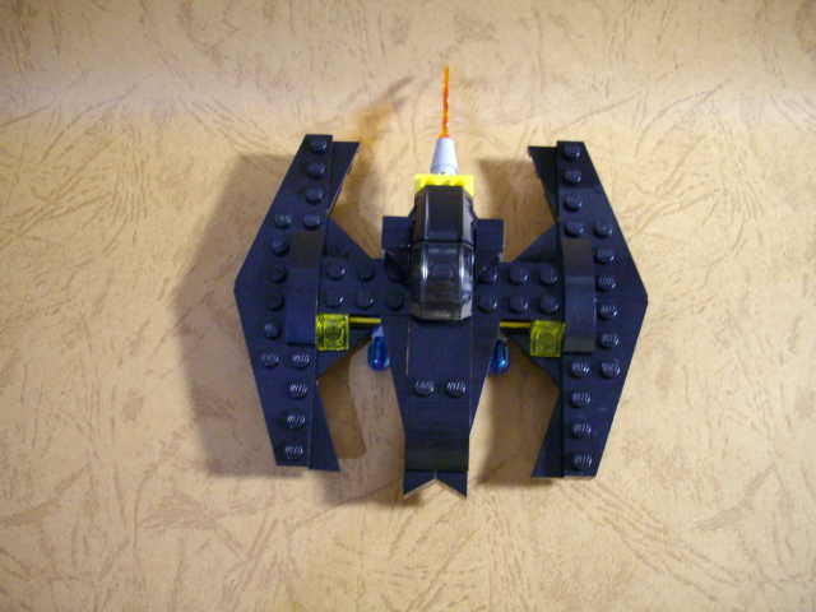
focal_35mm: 37
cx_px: 408
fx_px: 872
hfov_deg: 50.1
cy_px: 306
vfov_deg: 38.7
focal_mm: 6.2
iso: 400
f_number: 2.8
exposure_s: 1/13
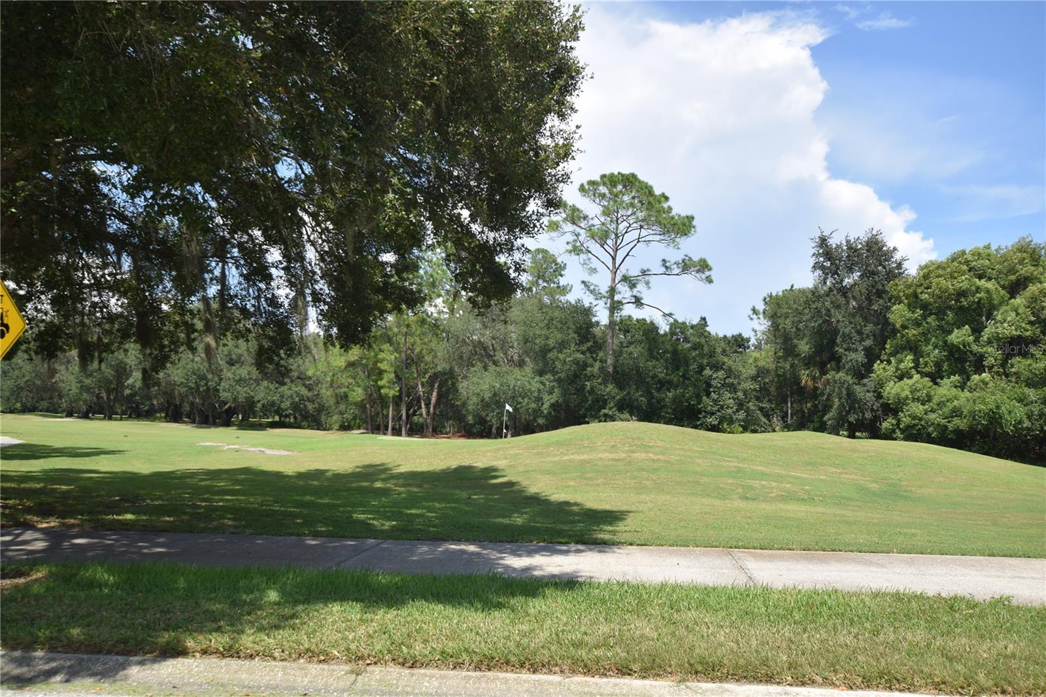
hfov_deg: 61.9
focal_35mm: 30
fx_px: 871
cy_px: 348
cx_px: 523
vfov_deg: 43.6
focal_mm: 20
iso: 100
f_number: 8
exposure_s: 1/200
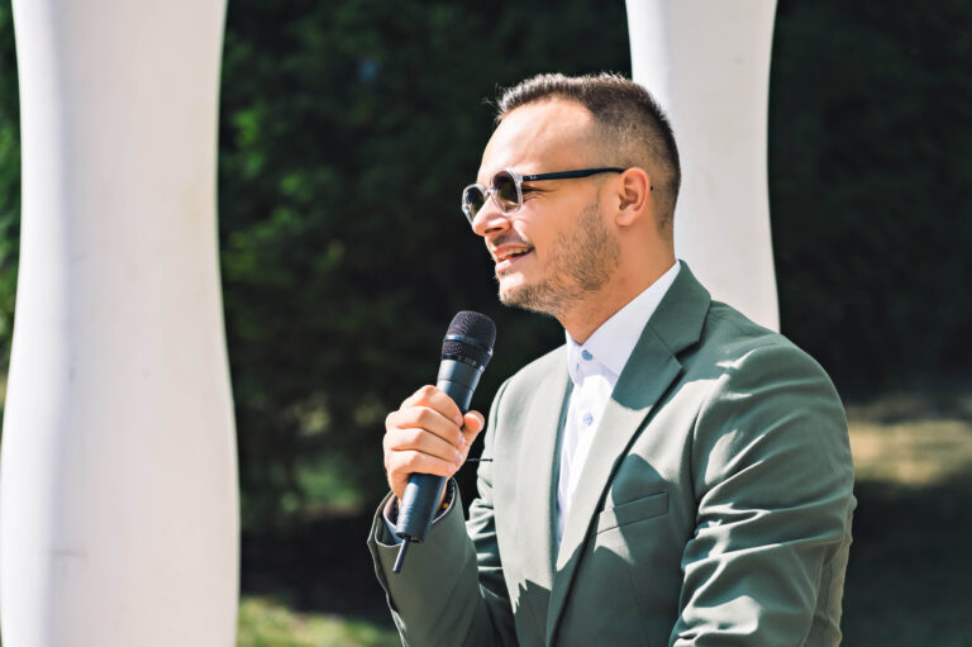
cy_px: 324
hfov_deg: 15.2
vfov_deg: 10.1
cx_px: 486
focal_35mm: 135
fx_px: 3643
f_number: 4
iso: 160
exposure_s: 1/1000
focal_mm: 135
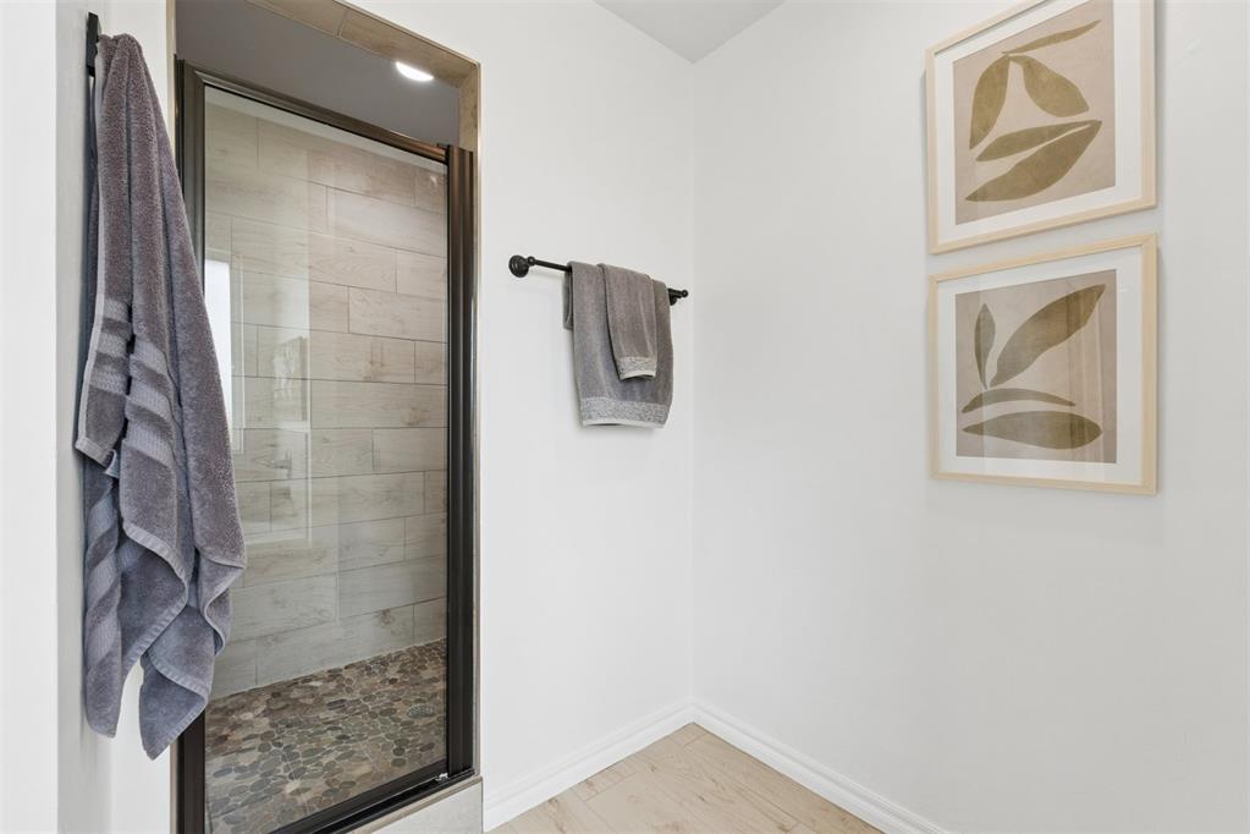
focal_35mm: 15
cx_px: 625
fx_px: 521
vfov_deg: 77.3
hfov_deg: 100.4
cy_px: 417
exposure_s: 1/60
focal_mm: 10
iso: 200
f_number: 8
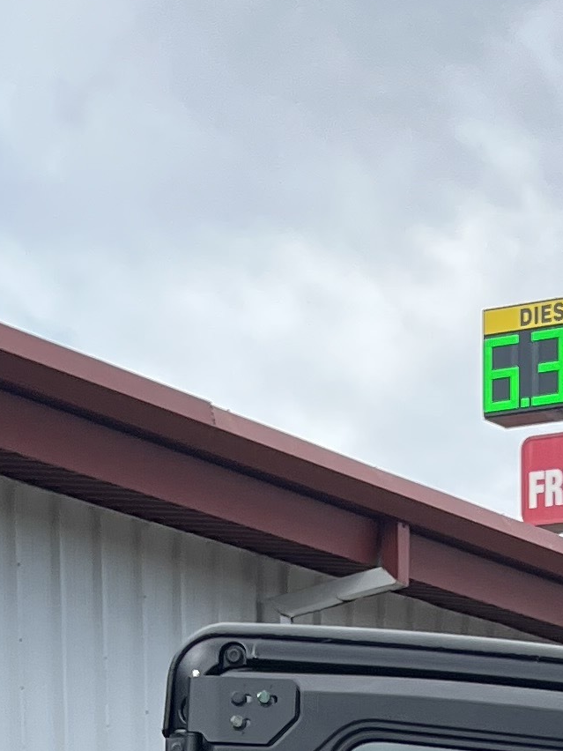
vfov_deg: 13.8
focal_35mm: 123
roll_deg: -0.8
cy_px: 1468
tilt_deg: -6.5
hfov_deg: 12.0
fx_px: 2667
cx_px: 476
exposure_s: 1/1600
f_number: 1.6
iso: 50
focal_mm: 5.1
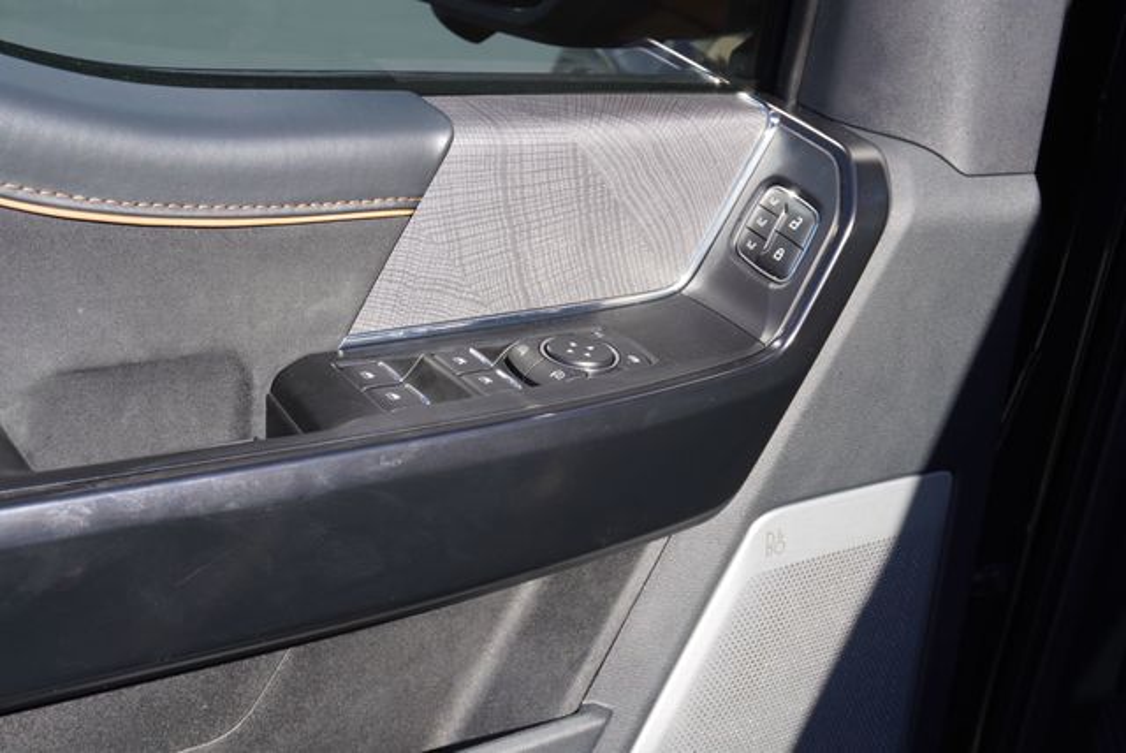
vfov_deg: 29.9
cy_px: 376
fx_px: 1409
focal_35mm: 45
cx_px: 563
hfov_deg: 43.6
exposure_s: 1/125
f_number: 6.3
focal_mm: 30
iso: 100
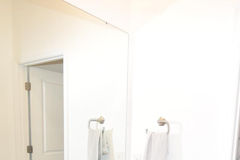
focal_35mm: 35
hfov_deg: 54.1
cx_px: 141
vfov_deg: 33.5
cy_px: 171
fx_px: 233
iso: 800
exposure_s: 1/100
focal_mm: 10
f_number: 5
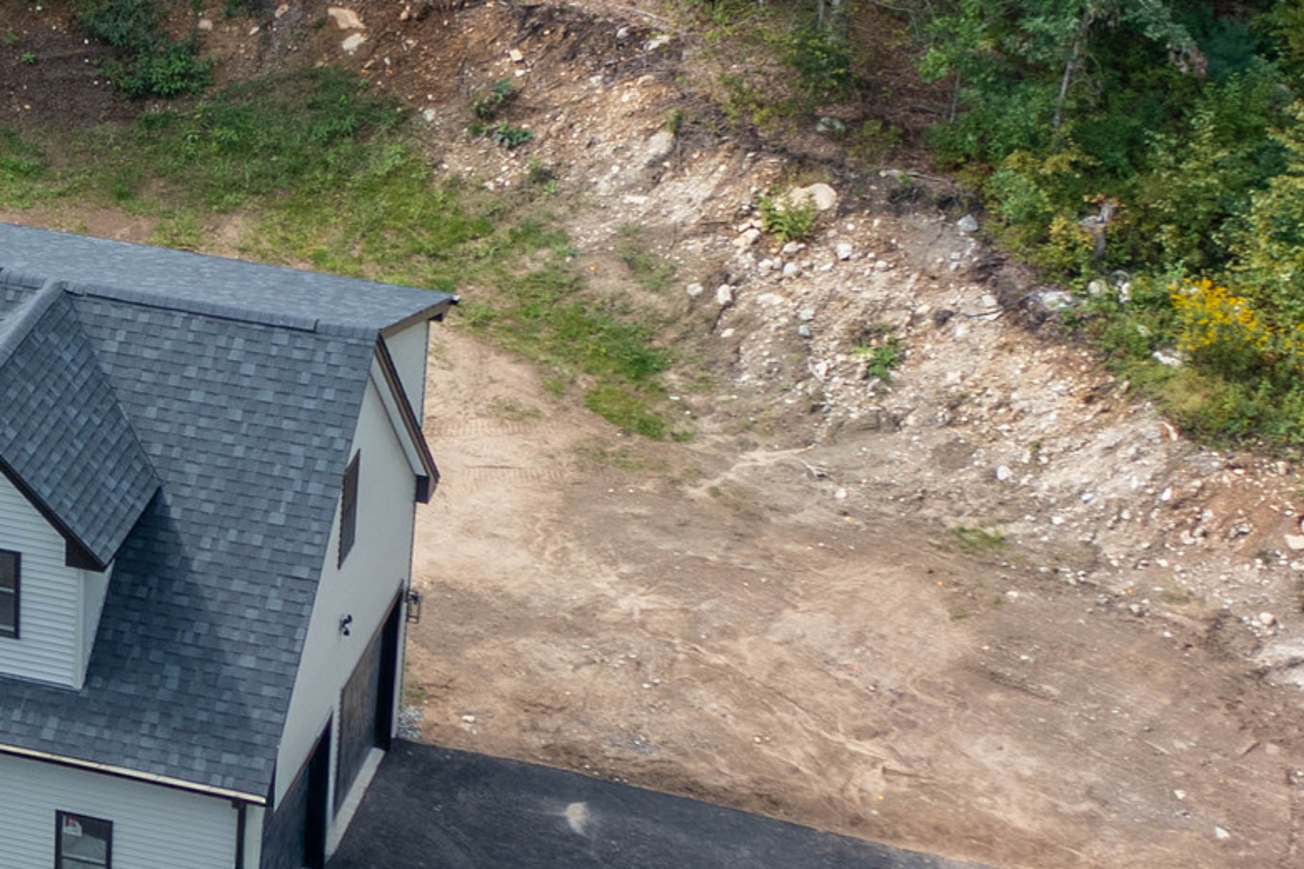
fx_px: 3983
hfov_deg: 17.9
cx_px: -172
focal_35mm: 110
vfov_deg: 12.4
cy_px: 539
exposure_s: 1/50
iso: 100
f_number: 2.8
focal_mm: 10.26
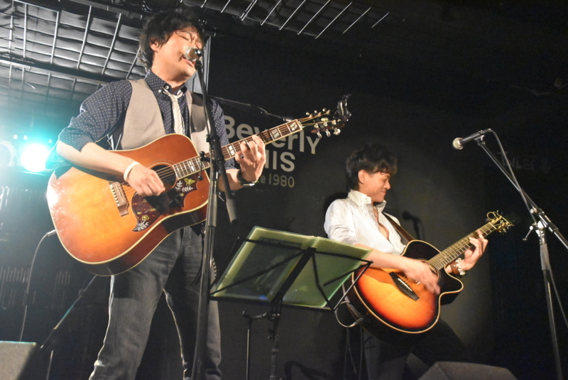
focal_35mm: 39
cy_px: 190
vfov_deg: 34.3
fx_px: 616
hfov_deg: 49.5
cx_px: 284
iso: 10000
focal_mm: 26
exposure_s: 1/60
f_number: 3.8
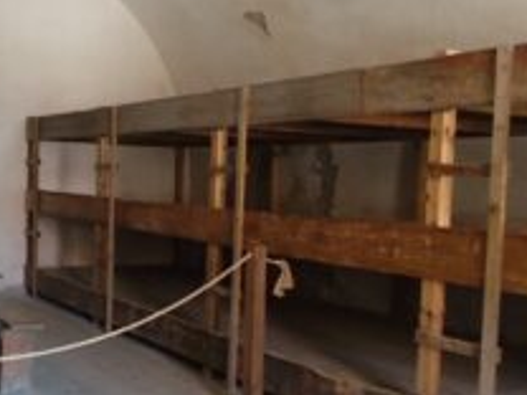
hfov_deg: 36.4
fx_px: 792
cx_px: 167
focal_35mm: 52
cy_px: 233
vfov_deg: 28.0
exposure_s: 1/33.3
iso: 1000
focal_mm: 1.65
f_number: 2.2
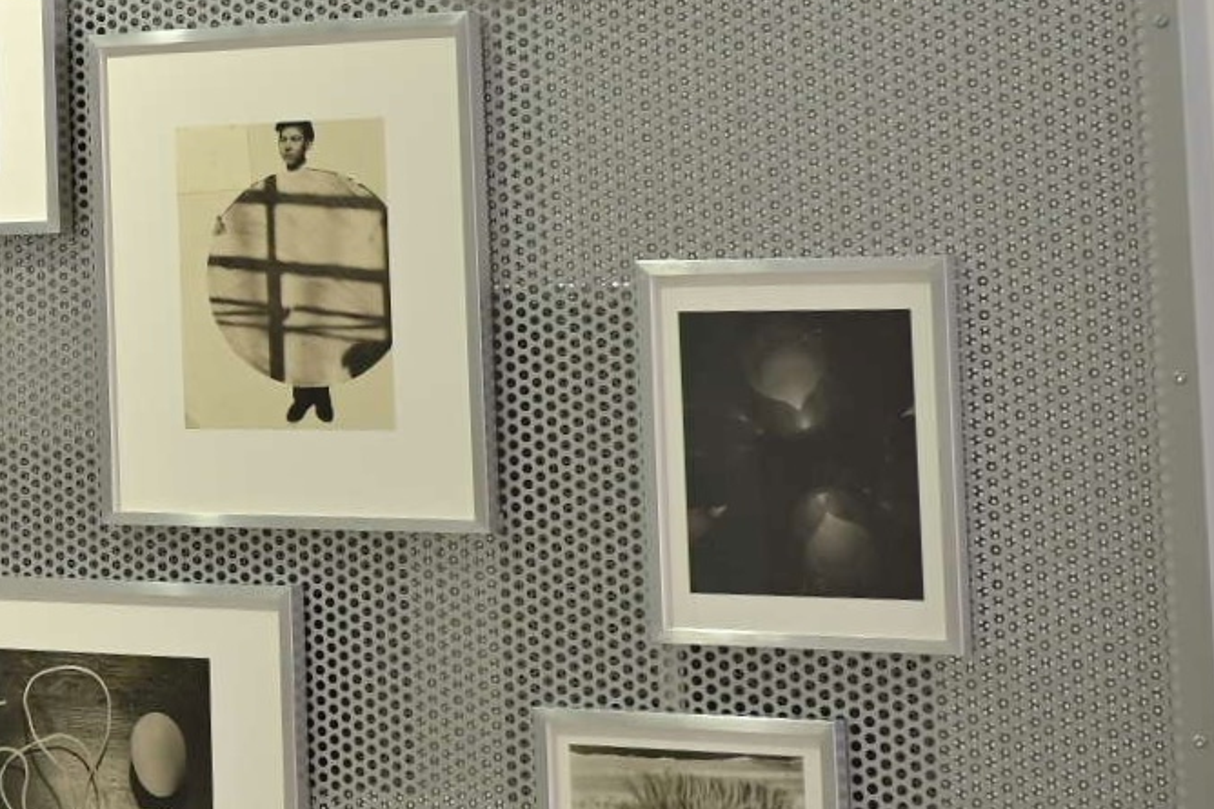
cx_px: -652
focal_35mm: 102
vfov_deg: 13.2
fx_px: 3439
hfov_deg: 17.8
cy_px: -49
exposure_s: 1/30
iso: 250
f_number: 2.8
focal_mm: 24
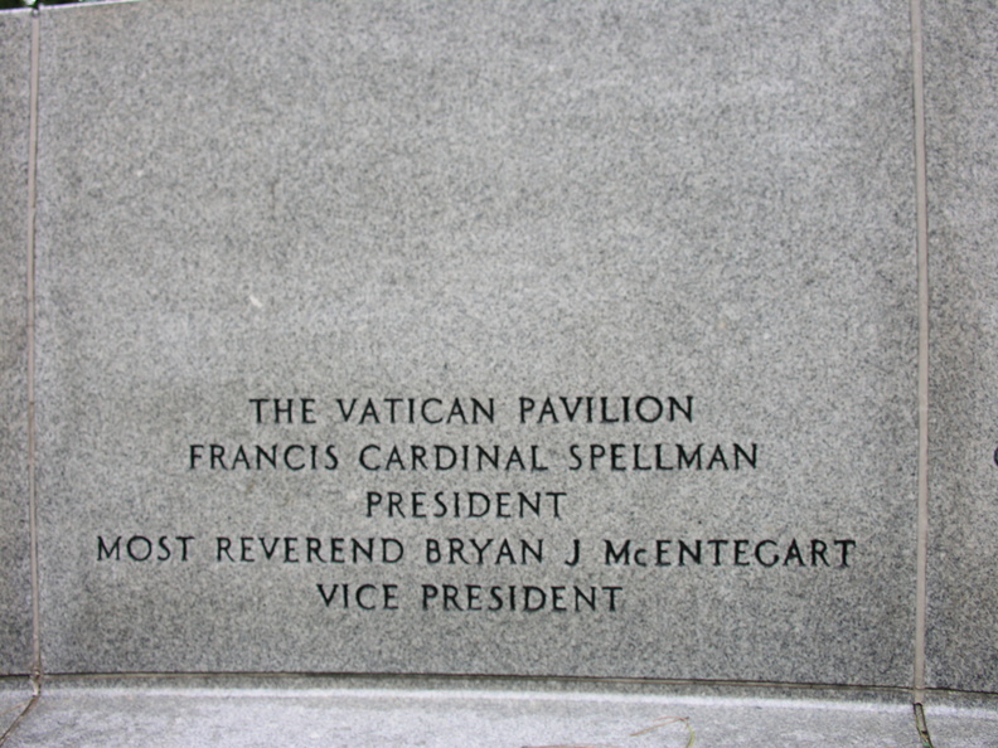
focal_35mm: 35
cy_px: 374
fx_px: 1009
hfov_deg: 52.6
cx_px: 499
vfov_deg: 40.7
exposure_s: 1/39.1
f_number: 3.6
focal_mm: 8.9
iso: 50
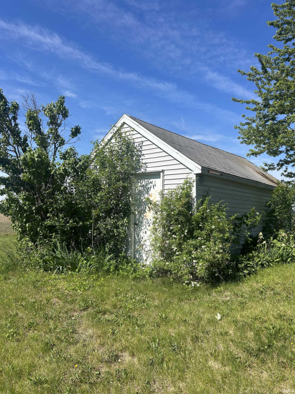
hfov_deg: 53.0
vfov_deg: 67.3
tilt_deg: +5.3
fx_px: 296
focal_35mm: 26
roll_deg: -2.8
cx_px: 148
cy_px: 197
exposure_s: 1/3704
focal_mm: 5.7
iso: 50
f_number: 1.5
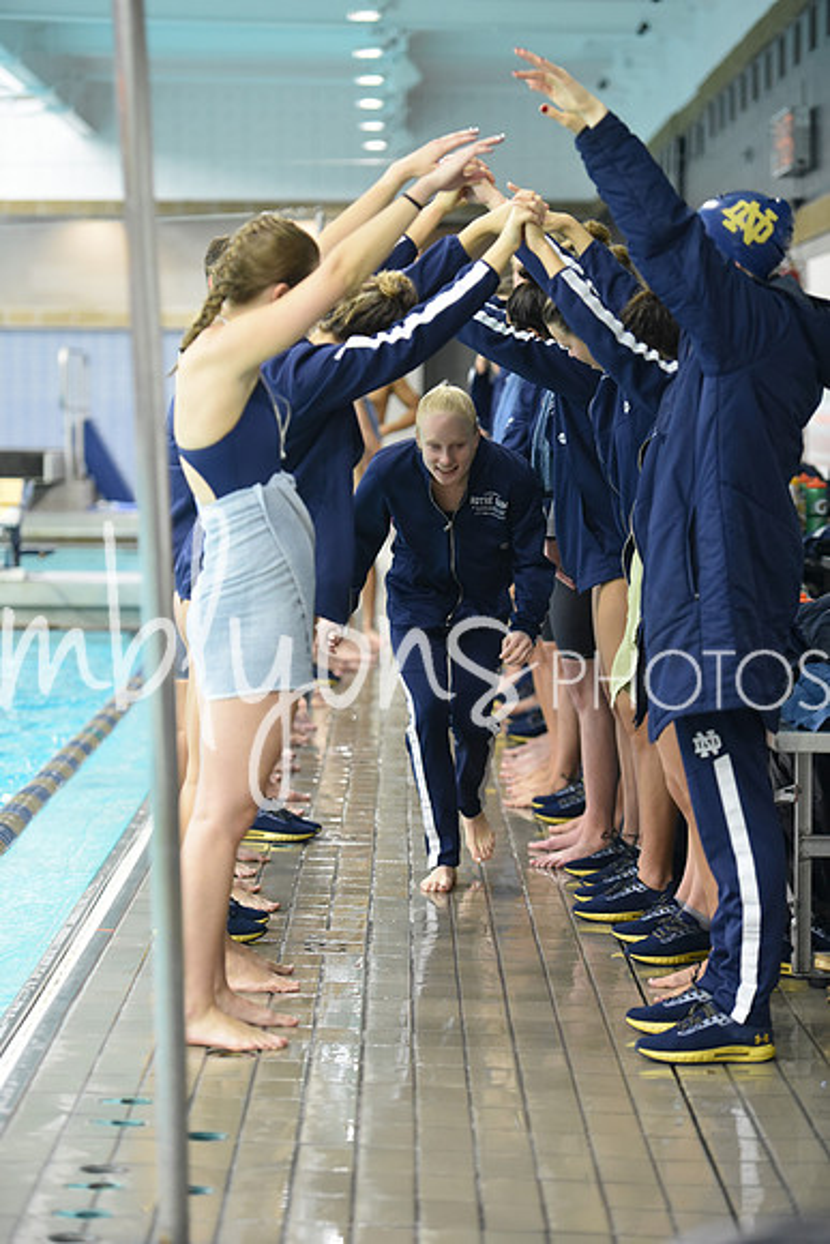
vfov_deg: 19.5
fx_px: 3629
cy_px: 622
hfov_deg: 13.0
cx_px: 415
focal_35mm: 105
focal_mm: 105
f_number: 2.8
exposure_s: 1/320
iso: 3200
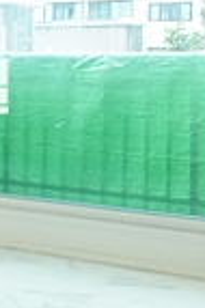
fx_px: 719
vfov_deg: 23.8
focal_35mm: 84
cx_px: -259
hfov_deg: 13.0
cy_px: 54
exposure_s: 1/250
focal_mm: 10
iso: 800
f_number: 4
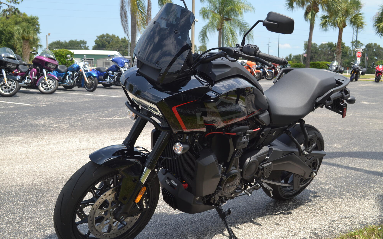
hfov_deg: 49.3
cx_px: 192
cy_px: 128
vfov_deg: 32.0
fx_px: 418
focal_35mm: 40
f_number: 7.1
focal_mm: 26
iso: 100
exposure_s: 1/200
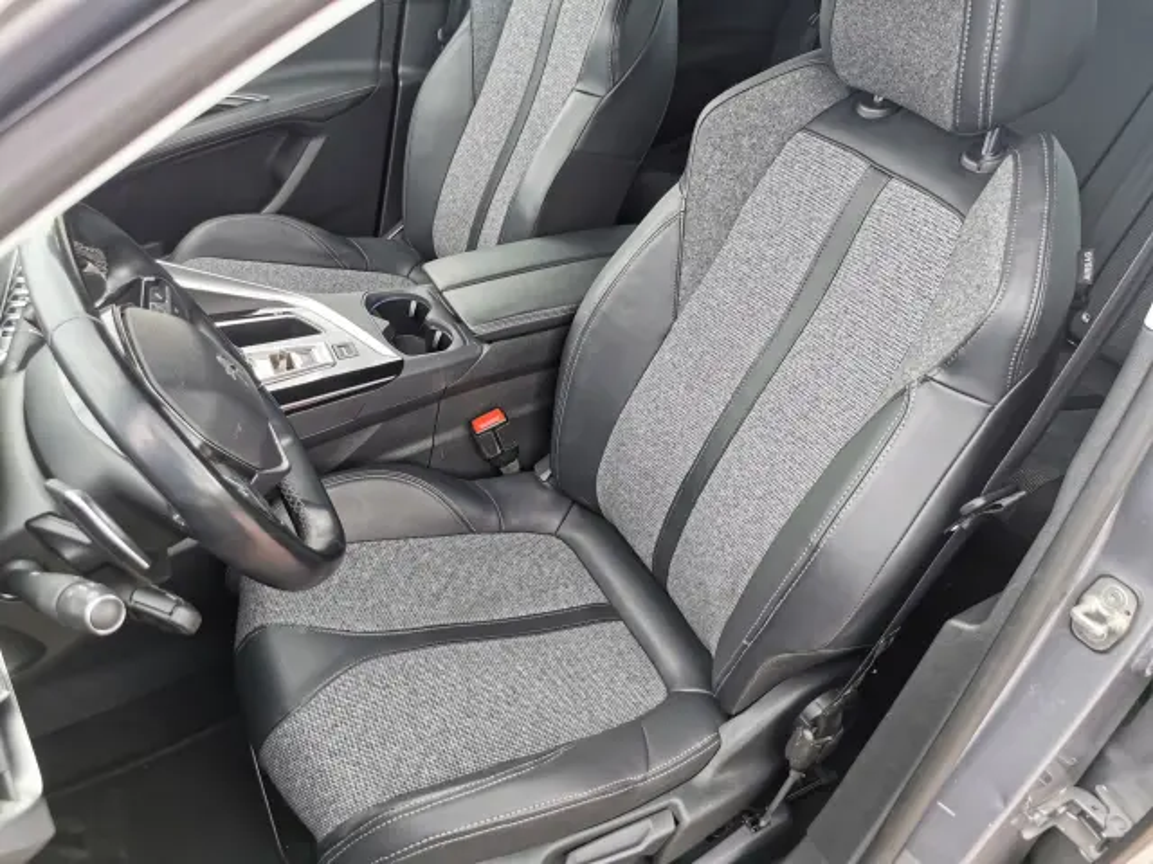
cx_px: 576
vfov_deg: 51.4
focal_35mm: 27
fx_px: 899
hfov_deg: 65.3
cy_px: 432
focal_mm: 5.56
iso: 64
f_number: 1.6
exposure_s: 1/99.9
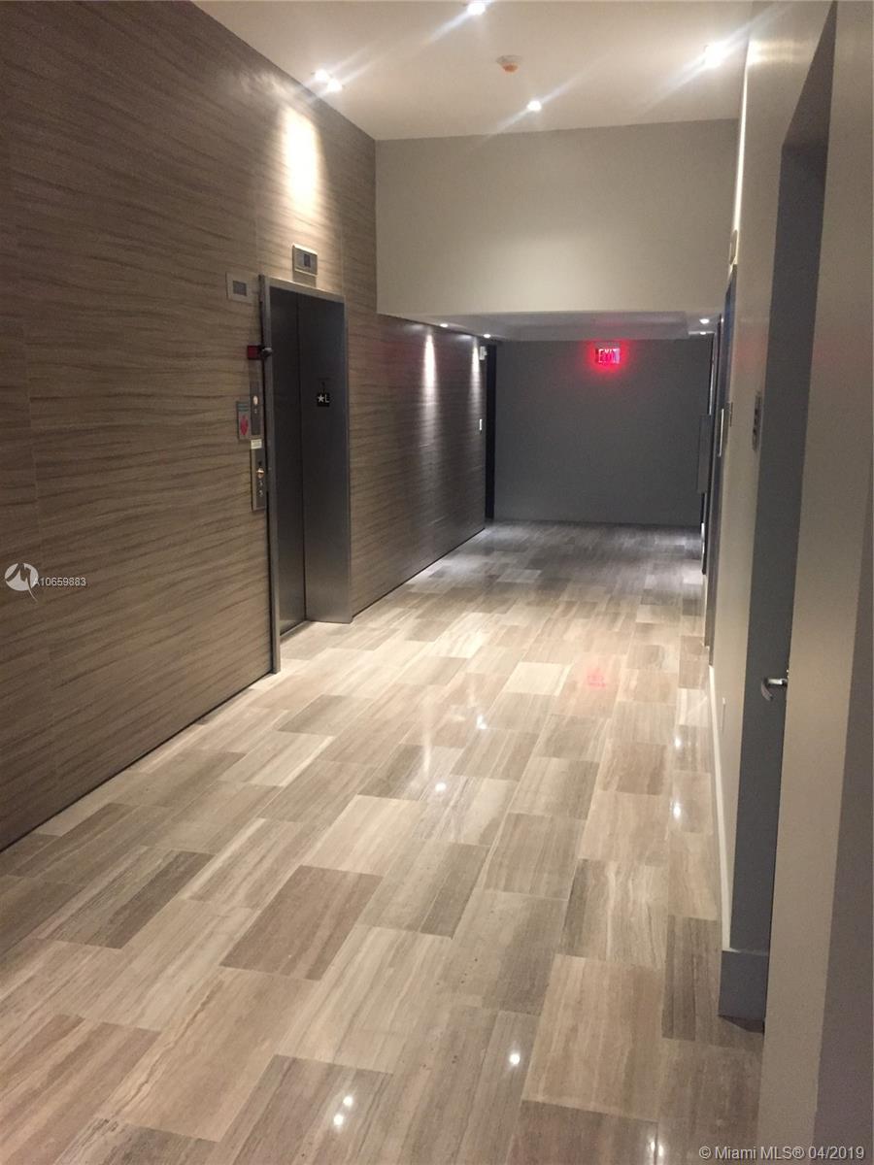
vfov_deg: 61.7
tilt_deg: -11.7
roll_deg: +0.0
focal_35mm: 29
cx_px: 437
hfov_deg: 48.2
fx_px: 976
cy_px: 582
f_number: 2.2
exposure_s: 1/30
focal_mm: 4.15
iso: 250
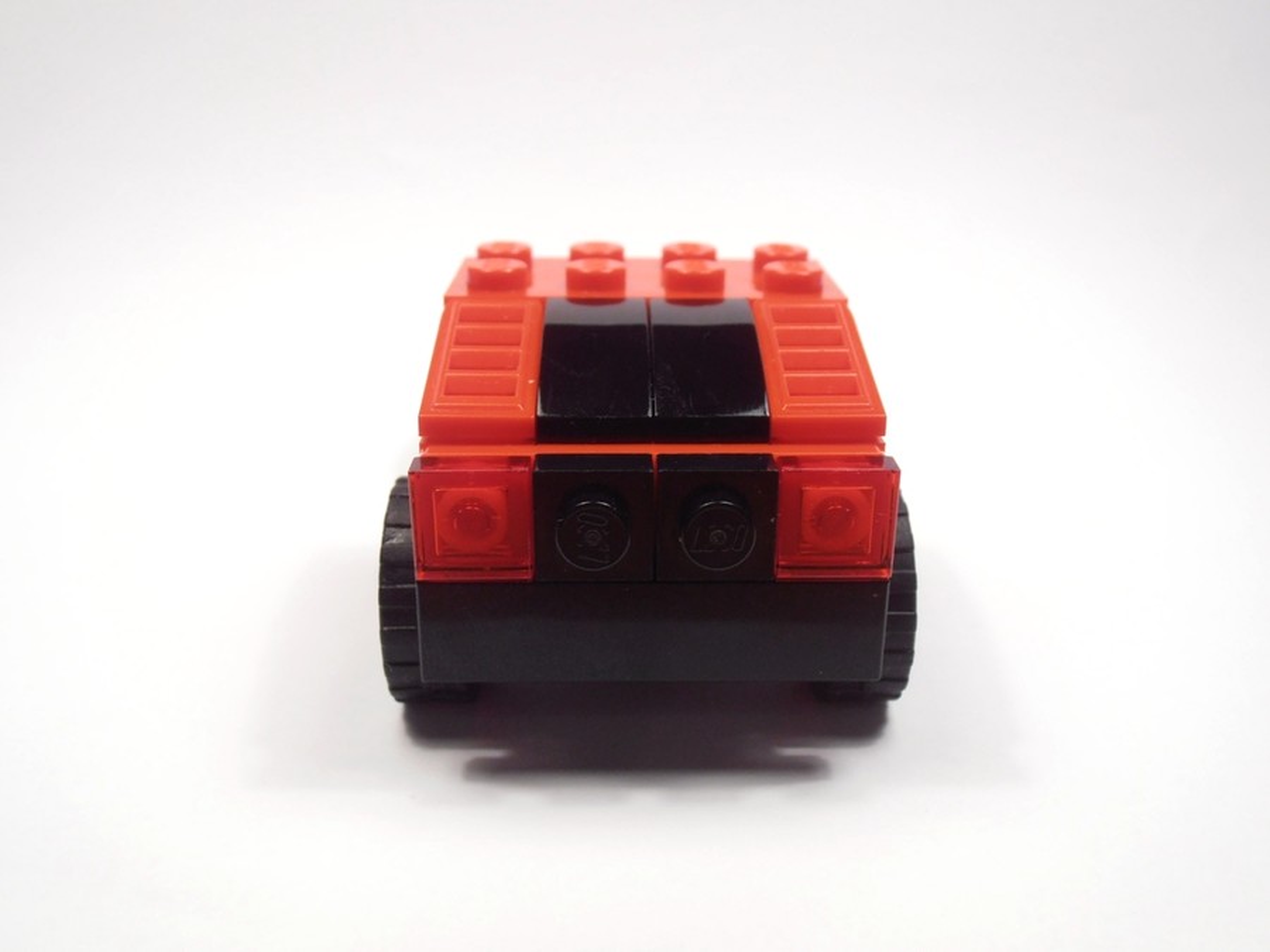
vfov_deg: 38.7
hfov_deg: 50.1
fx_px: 1357
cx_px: 635
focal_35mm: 37
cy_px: 476
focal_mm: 6.61
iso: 80
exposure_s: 1/60
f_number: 3.9
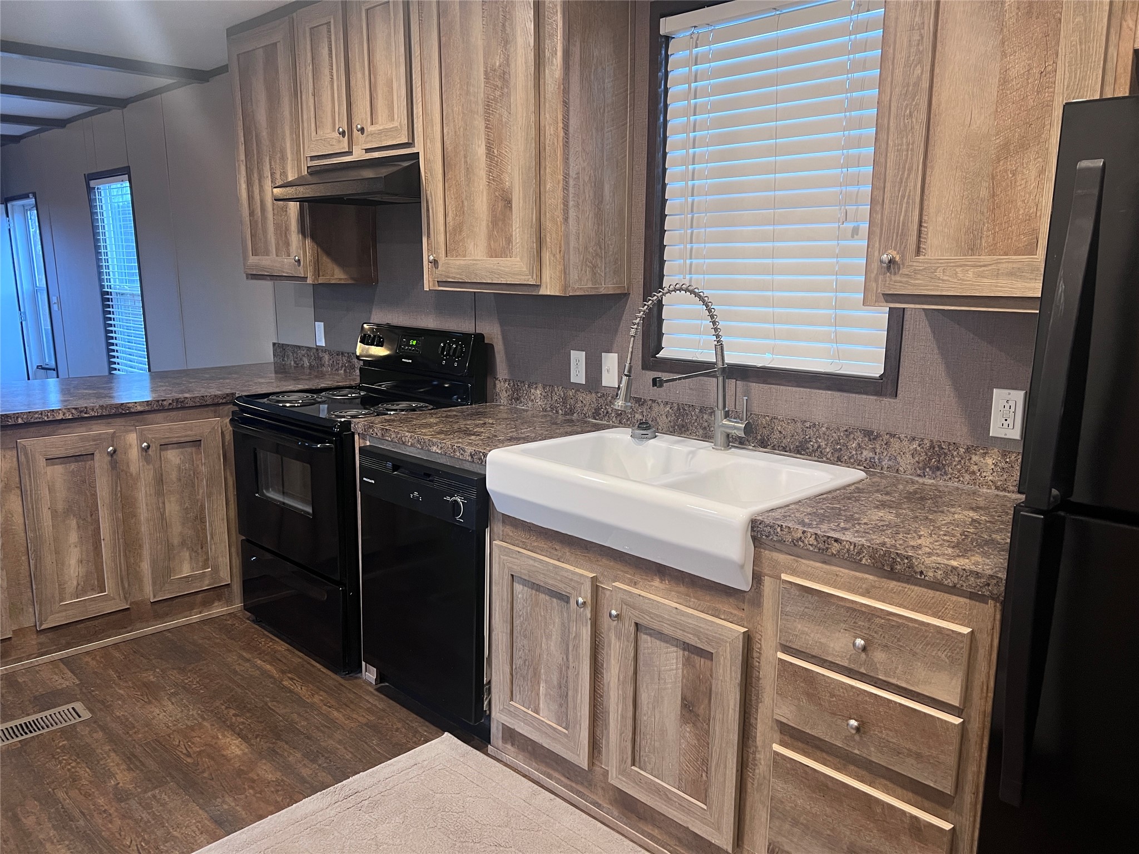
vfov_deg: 53.1
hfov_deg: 67.3
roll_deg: -0.3
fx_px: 856
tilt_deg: -10.7
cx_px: 570
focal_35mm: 26
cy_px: 427
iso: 200
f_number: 1.5
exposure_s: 1/60
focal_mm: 5.7
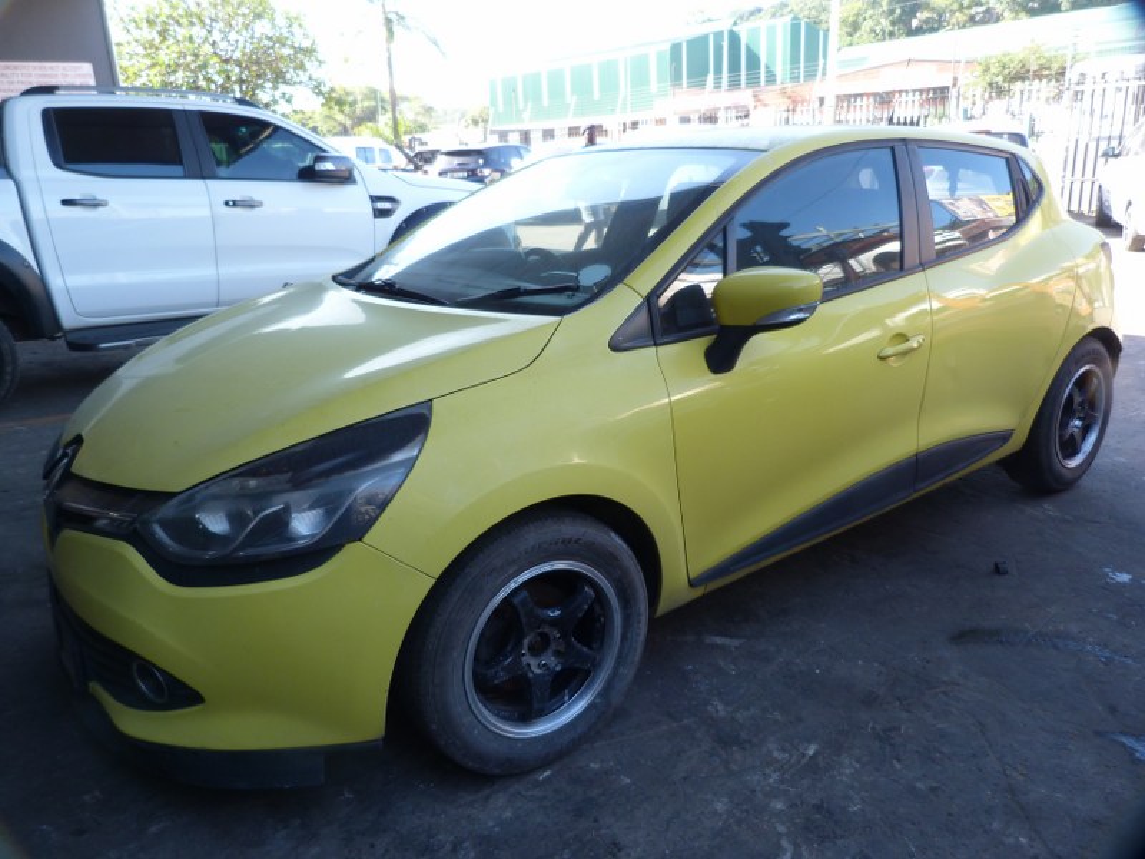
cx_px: 572
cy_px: 430
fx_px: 827
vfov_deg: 54.9
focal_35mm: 25
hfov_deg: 69.4
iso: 80
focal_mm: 4.5
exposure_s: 1/60
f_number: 2.8
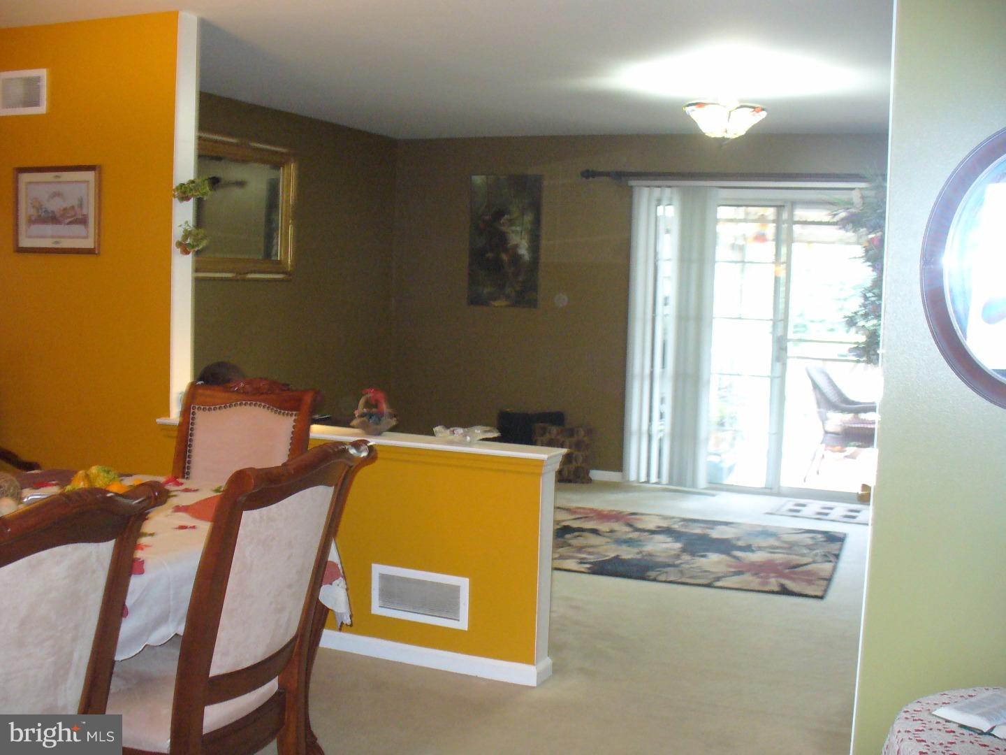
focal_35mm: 37
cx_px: 503
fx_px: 1075
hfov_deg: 50.1
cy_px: 378
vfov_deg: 38.7
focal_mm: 6.1
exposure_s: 1/8
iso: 200
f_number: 2.8
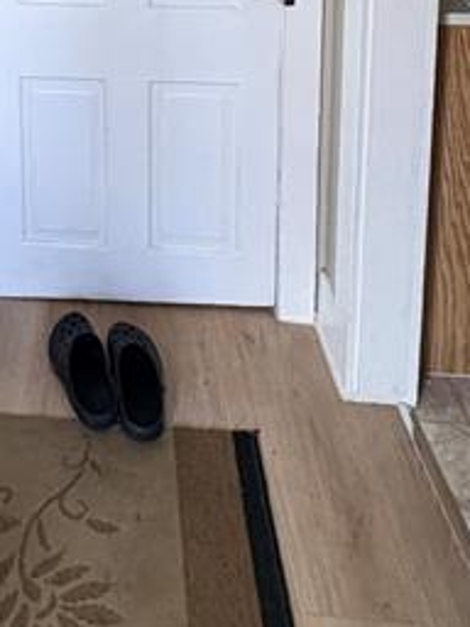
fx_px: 760
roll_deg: +1.7
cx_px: 20
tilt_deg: -8.6
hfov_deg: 32.1
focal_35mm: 42
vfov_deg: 33.9
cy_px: -167
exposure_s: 1/120
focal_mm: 2.22
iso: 125
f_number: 2.2
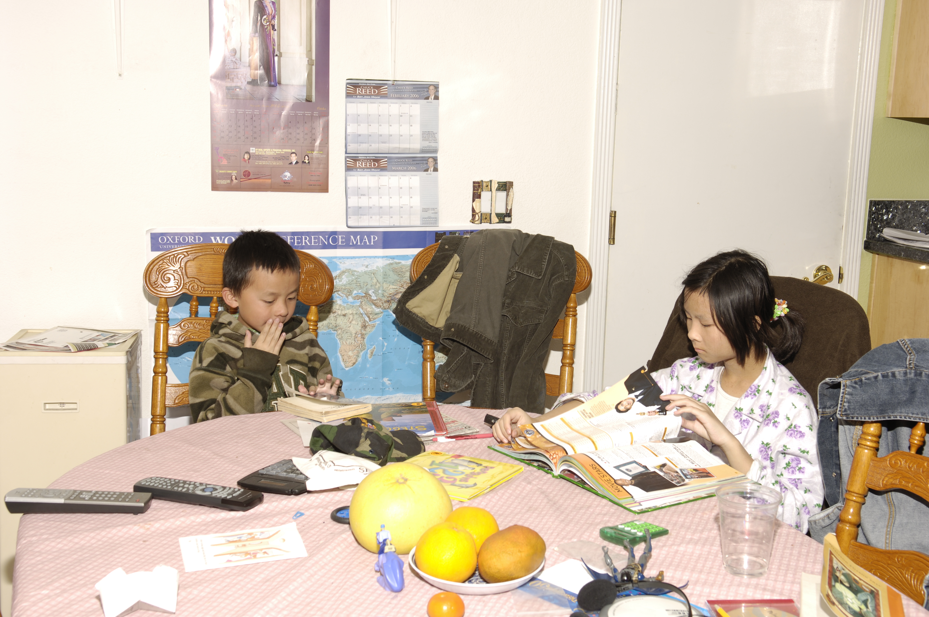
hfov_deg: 43.7
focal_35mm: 45
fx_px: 1160
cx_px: 464
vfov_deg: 29.8
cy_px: 308
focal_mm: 30
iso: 100
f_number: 7.1
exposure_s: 1/125
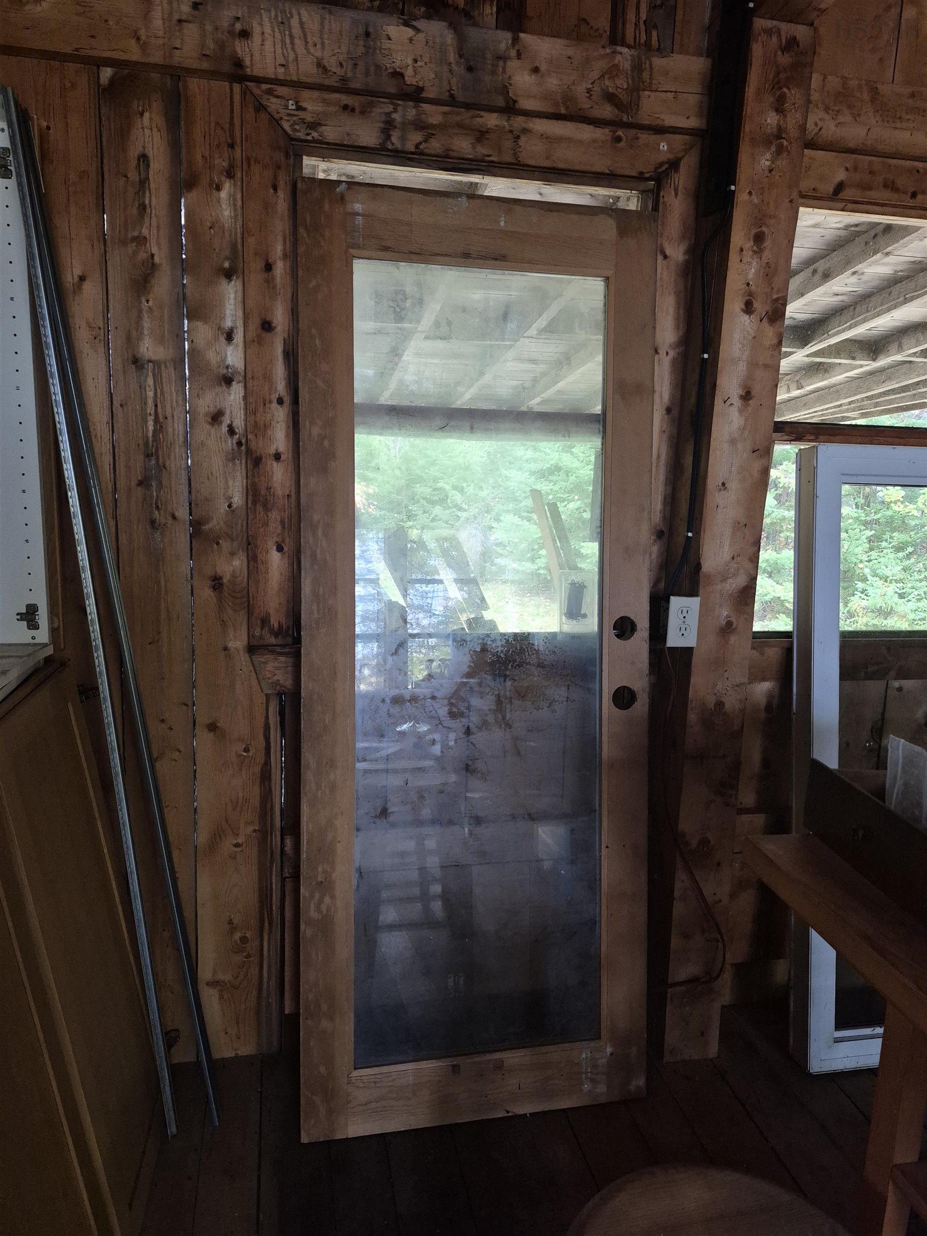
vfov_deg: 73.9
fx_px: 821
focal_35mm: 23
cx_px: 464
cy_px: 618
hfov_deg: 58.9
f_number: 1.8
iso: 800
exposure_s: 1/60
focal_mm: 5.4
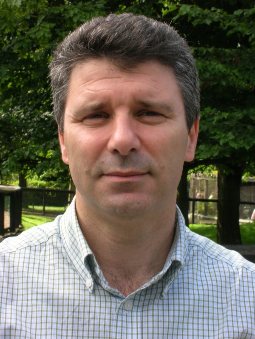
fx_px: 845
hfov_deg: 17.2
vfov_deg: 22.8
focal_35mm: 86
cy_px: 170
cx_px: 128
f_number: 7.4
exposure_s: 1/38
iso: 50
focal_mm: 14.3
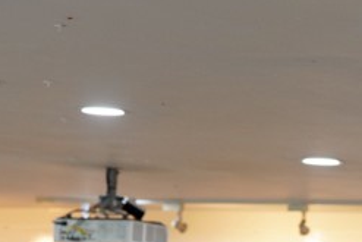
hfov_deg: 8.1
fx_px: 2566
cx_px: 280
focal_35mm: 255
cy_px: 422
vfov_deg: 5.3
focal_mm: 70
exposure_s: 1/160
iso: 1000
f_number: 4
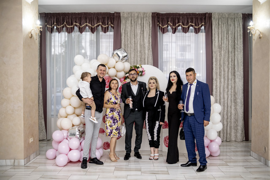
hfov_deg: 54.4
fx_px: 263
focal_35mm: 35
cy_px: 90
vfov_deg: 37.9
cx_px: 135
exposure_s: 1/160
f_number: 1.8
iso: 800
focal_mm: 23
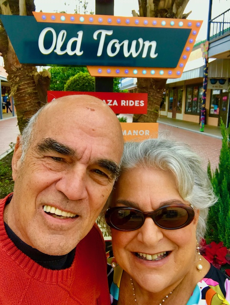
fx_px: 283
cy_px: 152
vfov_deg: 56.8
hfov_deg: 44.2
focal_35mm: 32
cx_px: 115
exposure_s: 1/131
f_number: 2.2
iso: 25
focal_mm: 2.87
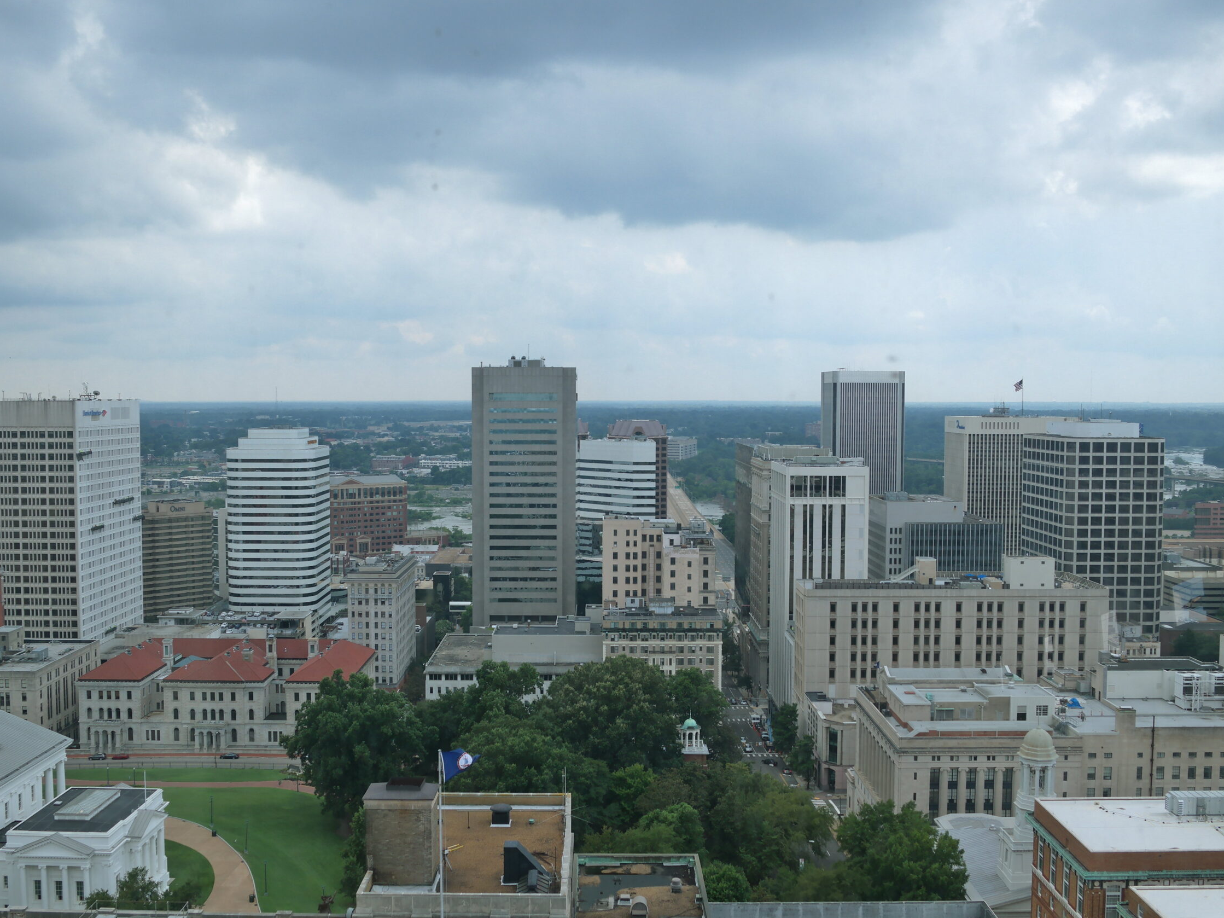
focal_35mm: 33
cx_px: 601
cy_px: 461
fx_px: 1167
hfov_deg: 55.4
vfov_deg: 42.9
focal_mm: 20
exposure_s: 1/250
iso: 100
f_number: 6.3
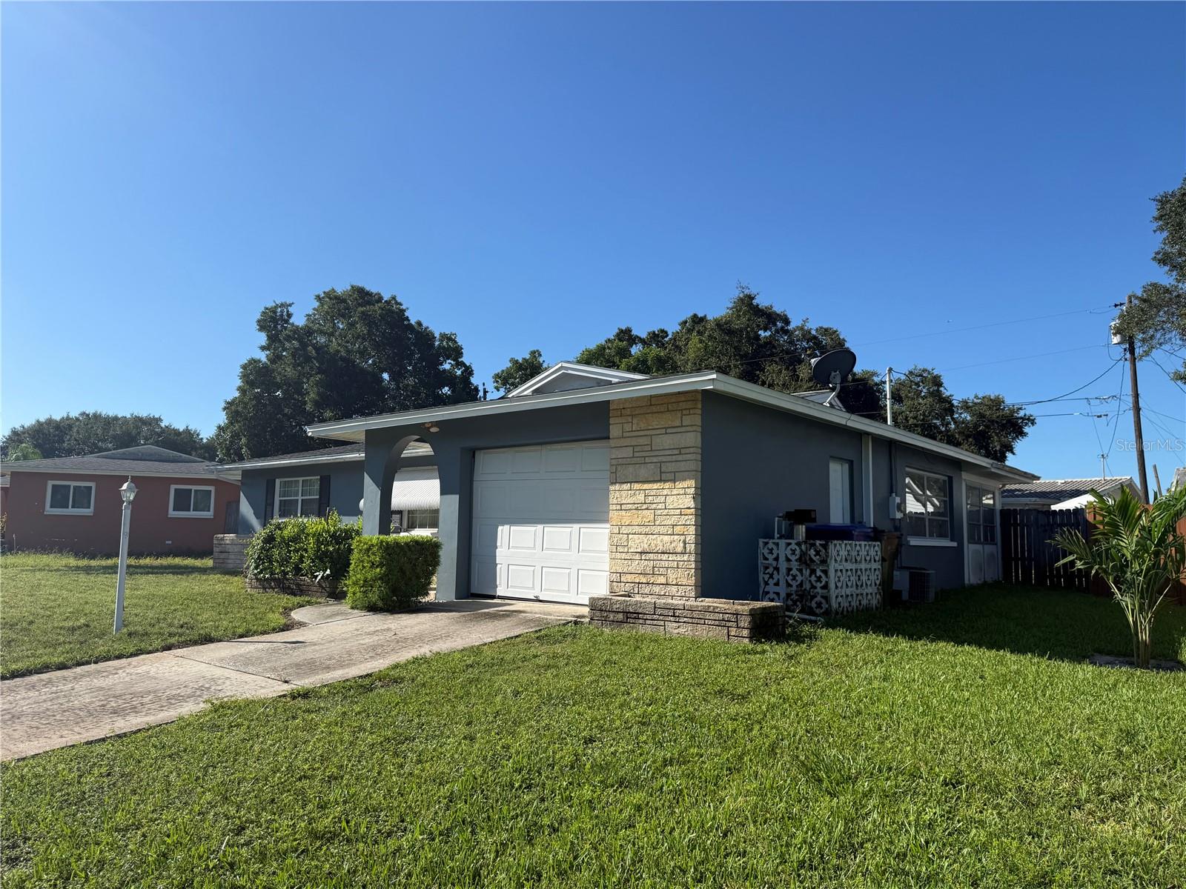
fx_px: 822
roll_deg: -1.6
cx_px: 593
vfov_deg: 56.8
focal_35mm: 24
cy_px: 444
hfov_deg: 71.6
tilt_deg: +5.7
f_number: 1.78
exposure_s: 1/4975
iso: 80
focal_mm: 6.76
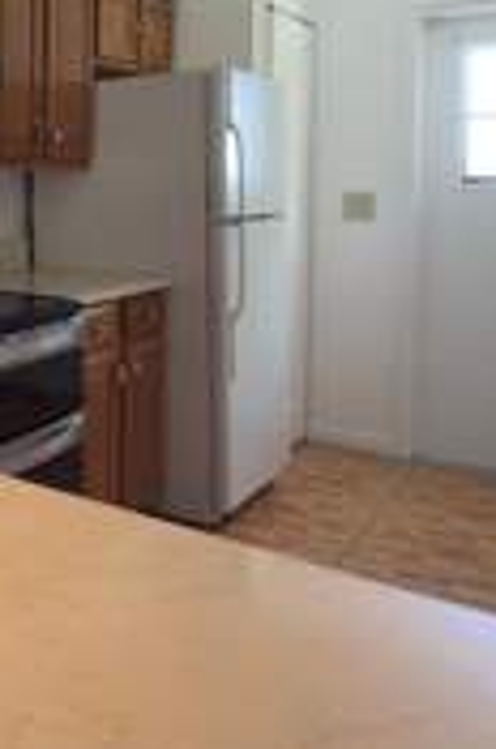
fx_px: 830
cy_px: 208
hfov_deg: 27.1
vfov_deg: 47.1
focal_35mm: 40
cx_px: -171
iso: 100
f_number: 2.2
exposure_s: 1/30
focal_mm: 2.22
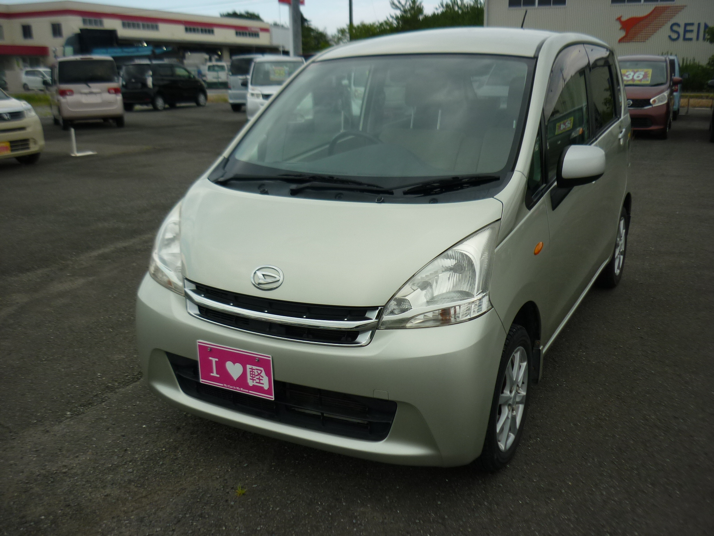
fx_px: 681
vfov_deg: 42.9
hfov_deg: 55.4
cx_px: 357
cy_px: 268
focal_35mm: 33
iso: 80
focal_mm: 5.5
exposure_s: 1/500
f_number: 2.8
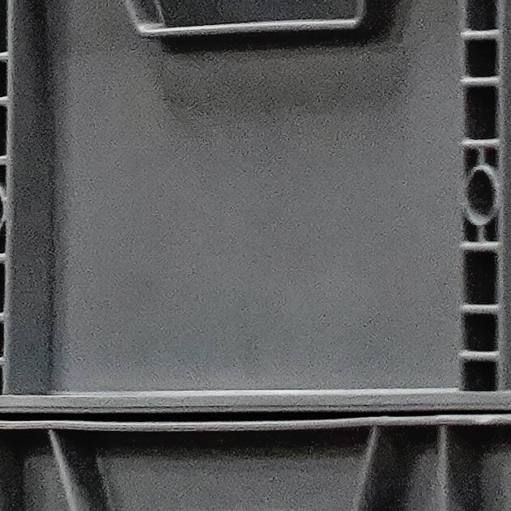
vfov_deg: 2.1
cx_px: -317
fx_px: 14179
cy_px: -680
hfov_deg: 2.1
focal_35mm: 849
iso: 5000
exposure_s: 1/200
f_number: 4
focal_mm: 105
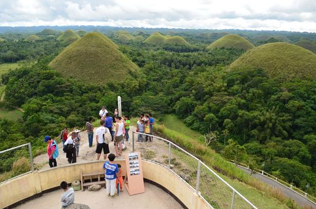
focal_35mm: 28
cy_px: 107
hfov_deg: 65.6
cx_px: 157
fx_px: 245
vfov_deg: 46.2
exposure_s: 1/125
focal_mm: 18
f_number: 11
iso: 180
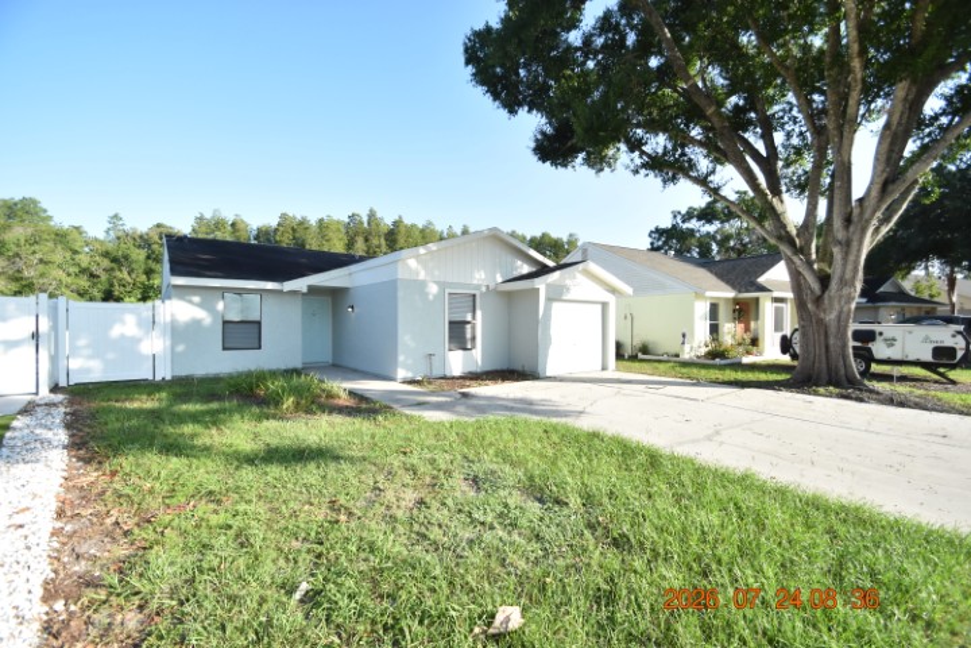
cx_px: 486
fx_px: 405
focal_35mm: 15
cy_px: 324
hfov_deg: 100.4
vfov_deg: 77.3
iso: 800
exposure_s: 1/2000
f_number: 3.5
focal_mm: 10
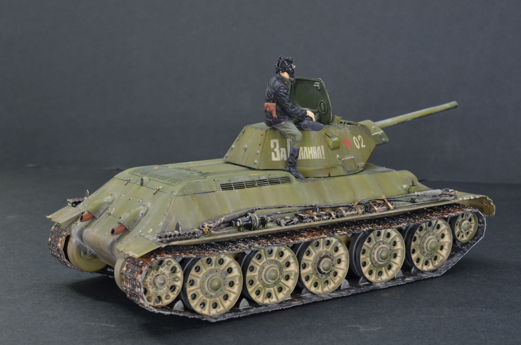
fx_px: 867
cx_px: 260
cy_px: 172
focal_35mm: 60
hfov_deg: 33.5
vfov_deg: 22.5
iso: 200
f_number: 16
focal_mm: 40
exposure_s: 1/3
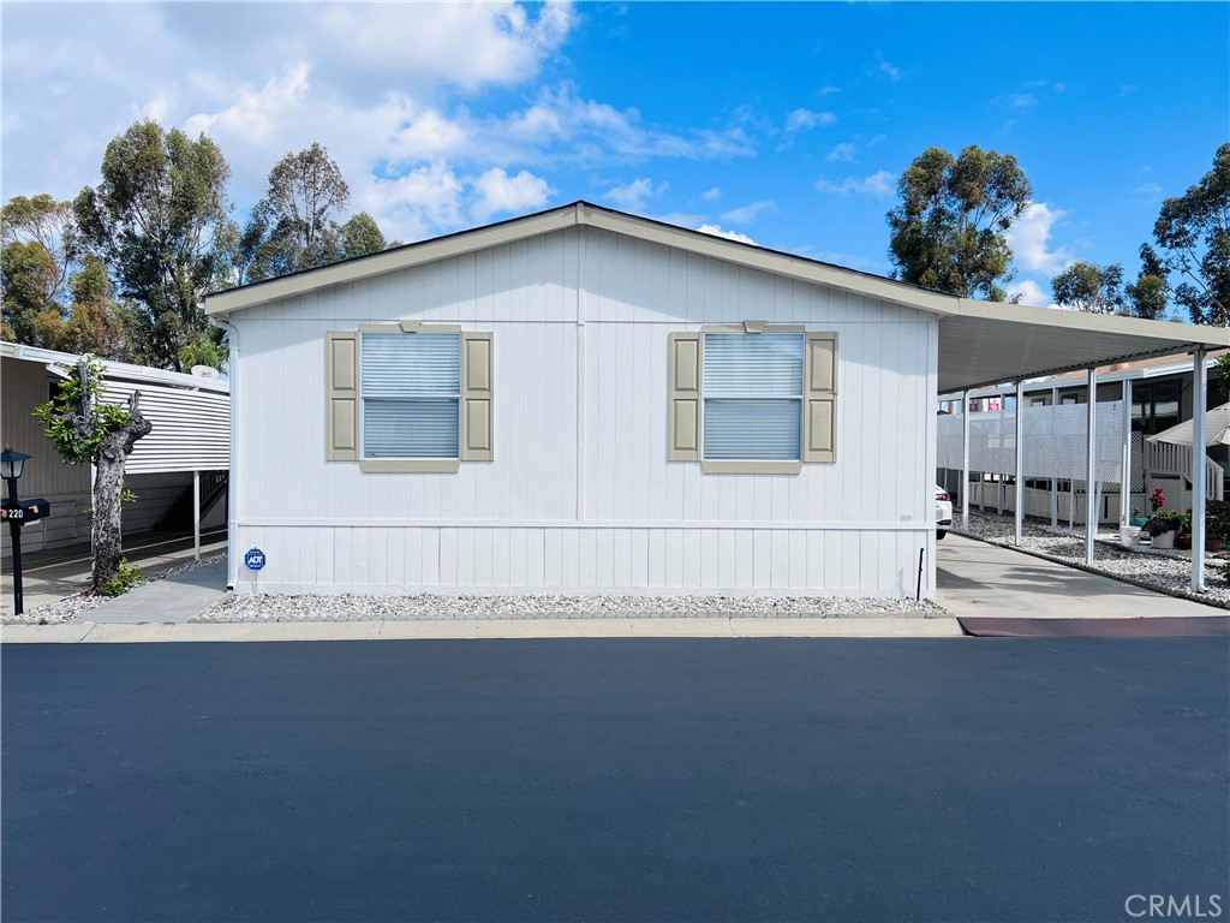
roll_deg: -0.5
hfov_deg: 67.3
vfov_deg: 53.1
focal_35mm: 26
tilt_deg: -0.6
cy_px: 462
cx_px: 615
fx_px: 924
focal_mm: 5.7
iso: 50
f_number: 1.5
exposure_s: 1/6579
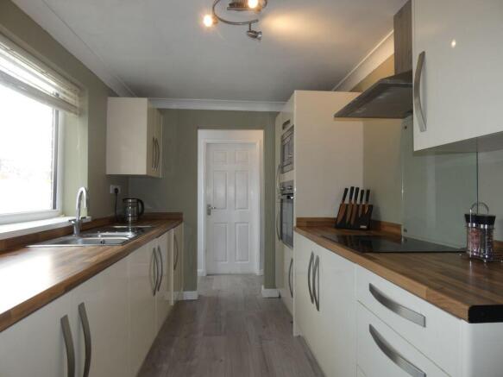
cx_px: 252
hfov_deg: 81.8
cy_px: 188
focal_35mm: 20
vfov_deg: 66.0
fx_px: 291
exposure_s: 1/60
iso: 80
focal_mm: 3.6
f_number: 2.8
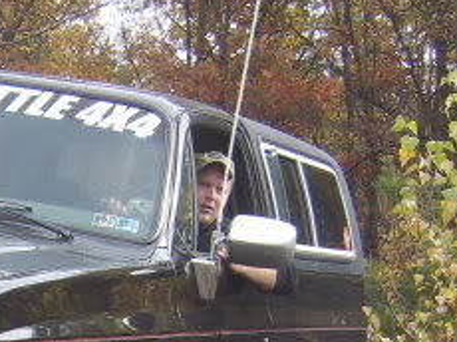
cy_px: 414
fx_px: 1424
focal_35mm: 108
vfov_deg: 13.3
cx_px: -117
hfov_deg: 17.3
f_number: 4
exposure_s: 1/176
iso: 71
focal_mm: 8.13
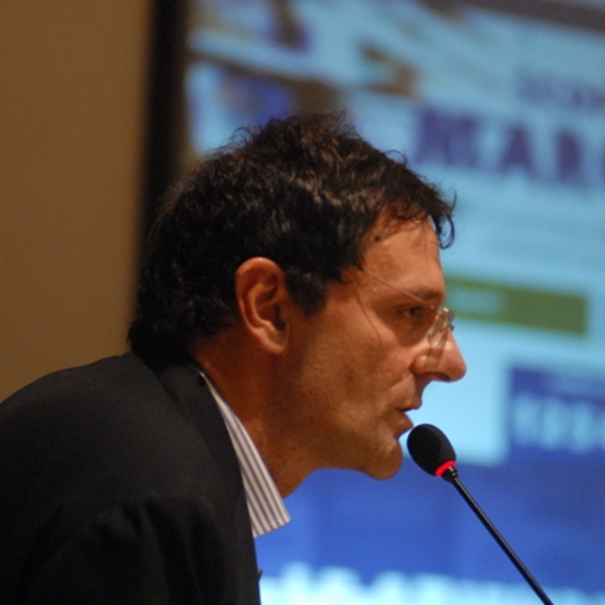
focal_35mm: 154
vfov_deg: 11.3
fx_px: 3045
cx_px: 420
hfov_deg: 11.3
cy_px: 302
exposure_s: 1/50
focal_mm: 80
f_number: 2.8
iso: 1250
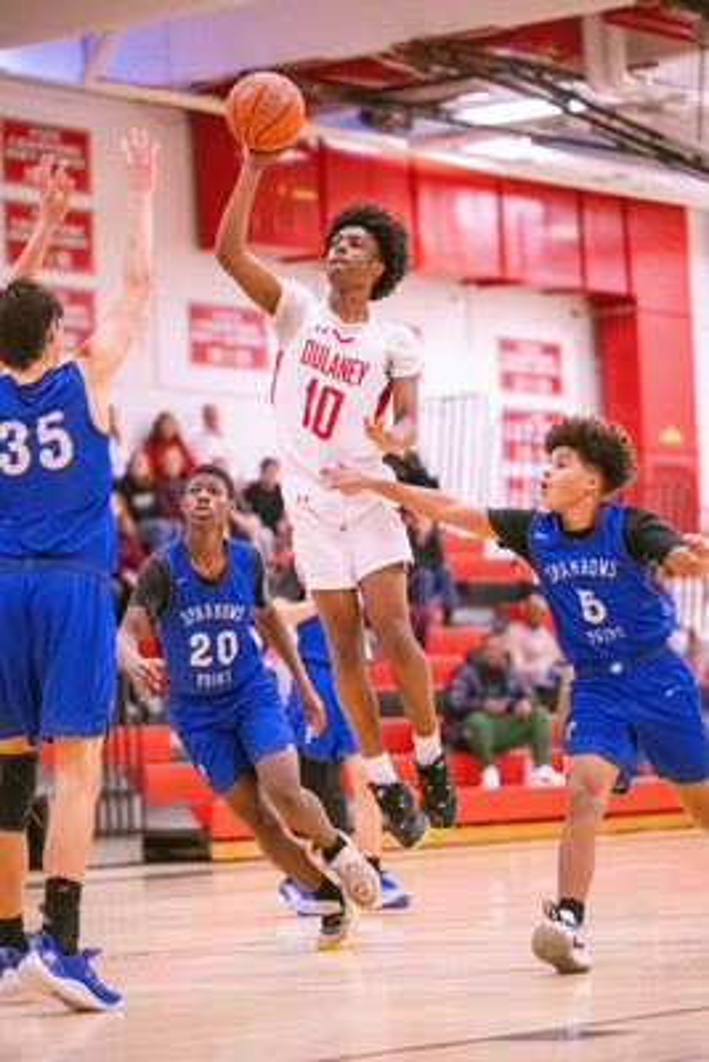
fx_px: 3689
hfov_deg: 11.0
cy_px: 531
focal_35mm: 125
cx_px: 354
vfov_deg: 16.4
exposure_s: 1/800
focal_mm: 125
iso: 12800
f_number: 2.8
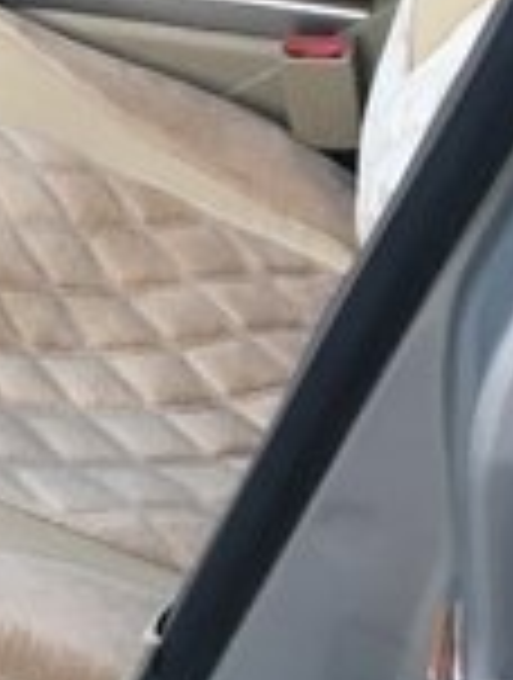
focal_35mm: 95
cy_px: -198
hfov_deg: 14.6
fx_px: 1869
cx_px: -243
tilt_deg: -27.5
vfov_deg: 19.1
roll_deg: -0.4
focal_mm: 4.15
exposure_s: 1/33
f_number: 2.2
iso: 80
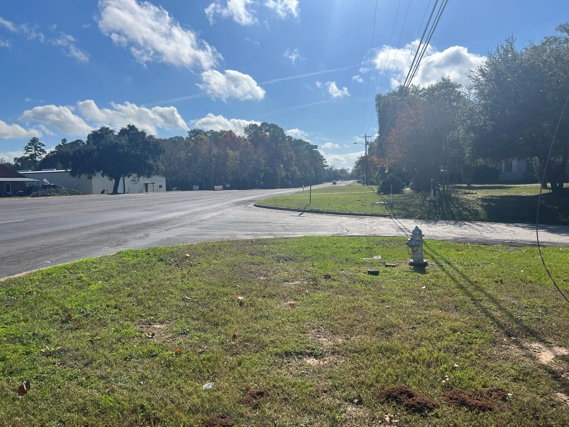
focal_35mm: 26
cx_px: 284
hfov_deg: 67.3
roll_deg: +1.8
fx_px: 427
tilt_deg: -3.0
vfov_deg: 53.1
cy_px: 214
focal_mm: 5.7
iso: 50
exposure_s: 1/8696
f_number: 1.5
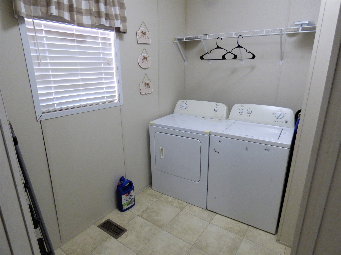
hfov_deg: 81.7
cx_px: 170
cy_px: 128
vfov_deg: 66.0
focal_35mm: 20
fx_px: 197
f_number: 2.8
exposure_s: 1/40
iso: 400
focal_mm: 3.58
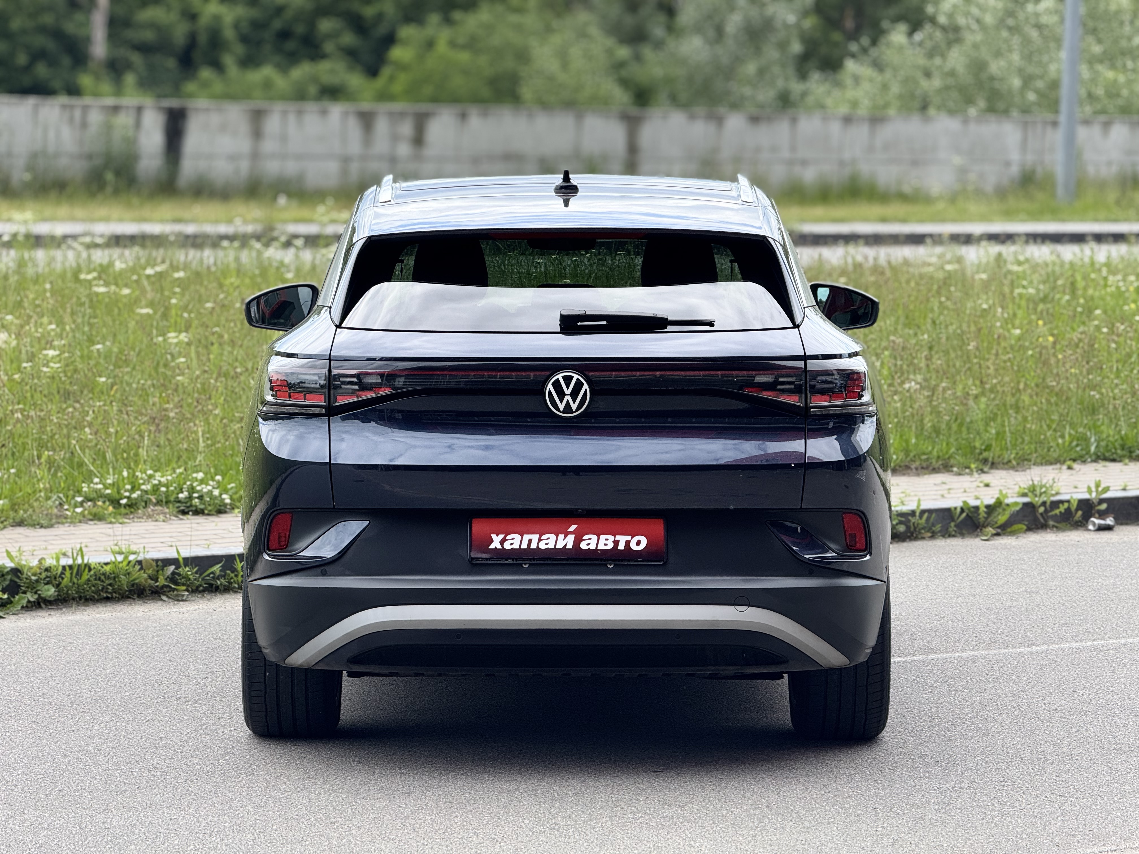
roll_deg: -1.0
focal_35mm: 120
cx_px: 570
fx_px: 3948
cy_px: 427
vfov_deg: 12.3
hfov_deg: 16.4
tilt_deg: -3.7
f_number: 2.8
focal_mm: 15.66
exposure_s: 1/793
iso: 50
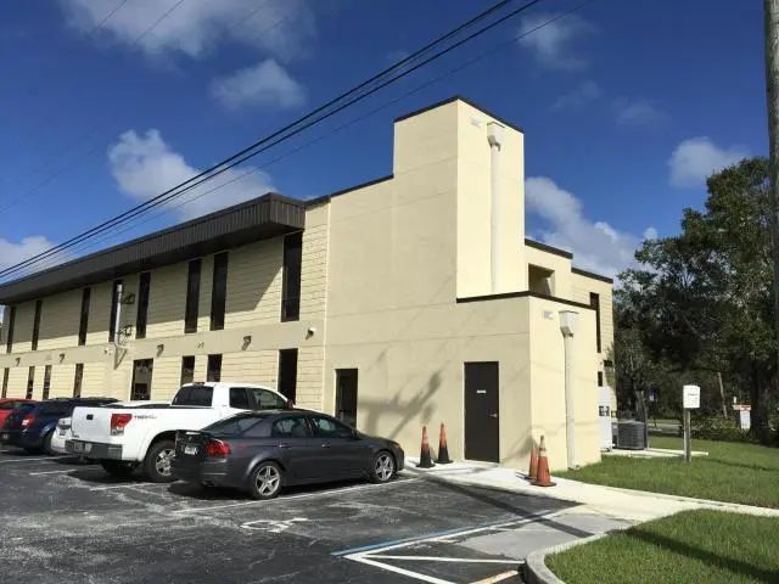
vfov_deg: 48.2
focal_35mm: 29
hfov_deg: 61.7
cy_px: 292
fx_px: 653
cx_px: 390
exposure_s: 1/4525
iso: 25
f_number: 2.2
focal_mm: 4.15
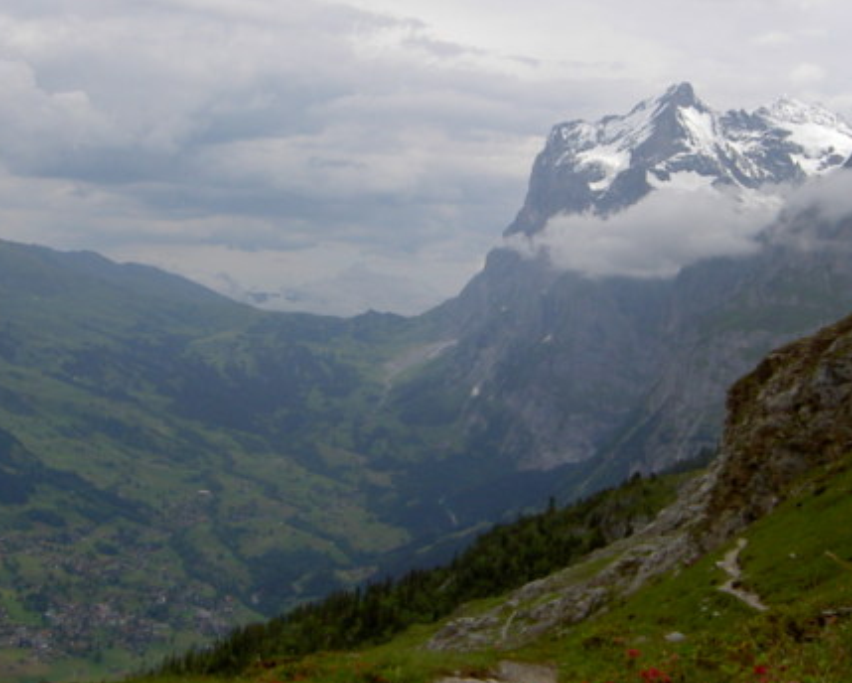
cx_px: 507
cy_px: 219
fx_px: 1413
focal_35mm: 56
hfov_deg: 33.5
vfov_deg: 27.0
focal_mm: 5.6
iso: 50
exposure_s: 1/1000
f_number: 4.7
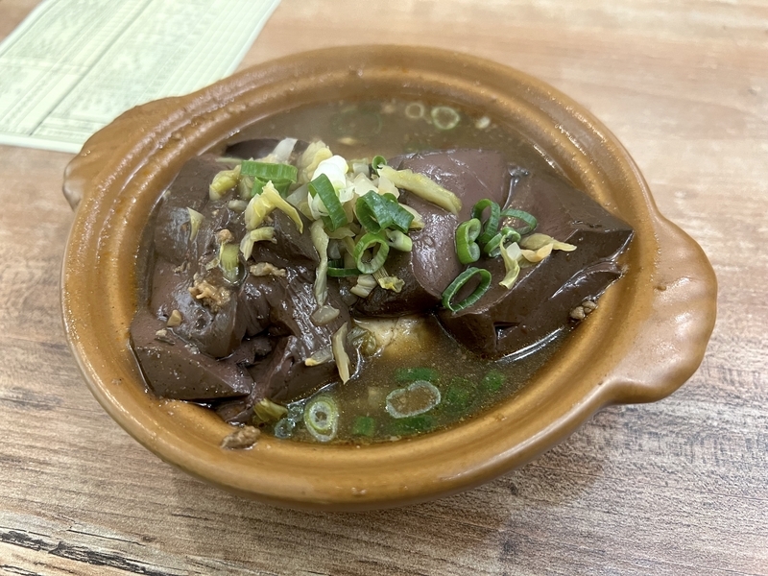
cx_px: 384
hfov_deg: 67.3
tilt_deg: -53.4
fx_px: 577
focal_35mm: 26
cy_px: 288
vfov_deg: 53.1
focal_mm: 5.7
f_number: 1.5
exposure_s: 1/60
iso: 320
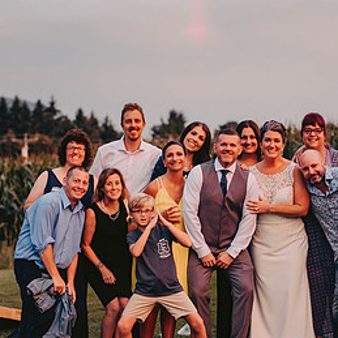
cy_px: 186
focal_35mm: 152
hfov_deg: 11.5
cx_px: 215
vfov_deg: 11.5
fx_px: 1679
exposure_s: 1/100
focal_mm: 80
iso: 1000
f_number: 2.8
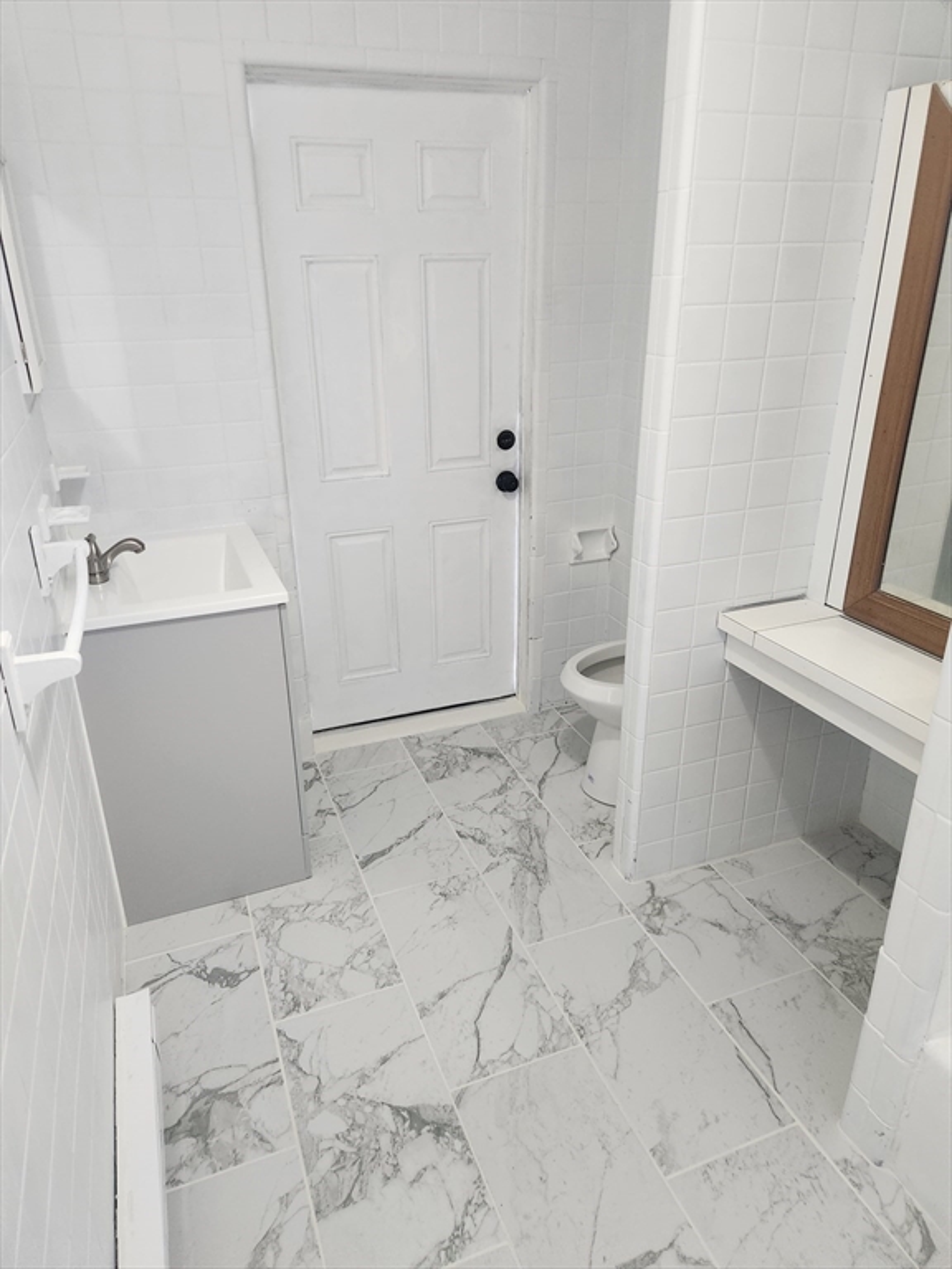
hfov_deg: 58.9
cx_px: 476
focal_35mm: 23
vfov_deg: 73.9
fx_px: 843
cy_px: 634
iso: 640
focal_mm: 5.4
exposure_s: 1/120
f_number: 1.8
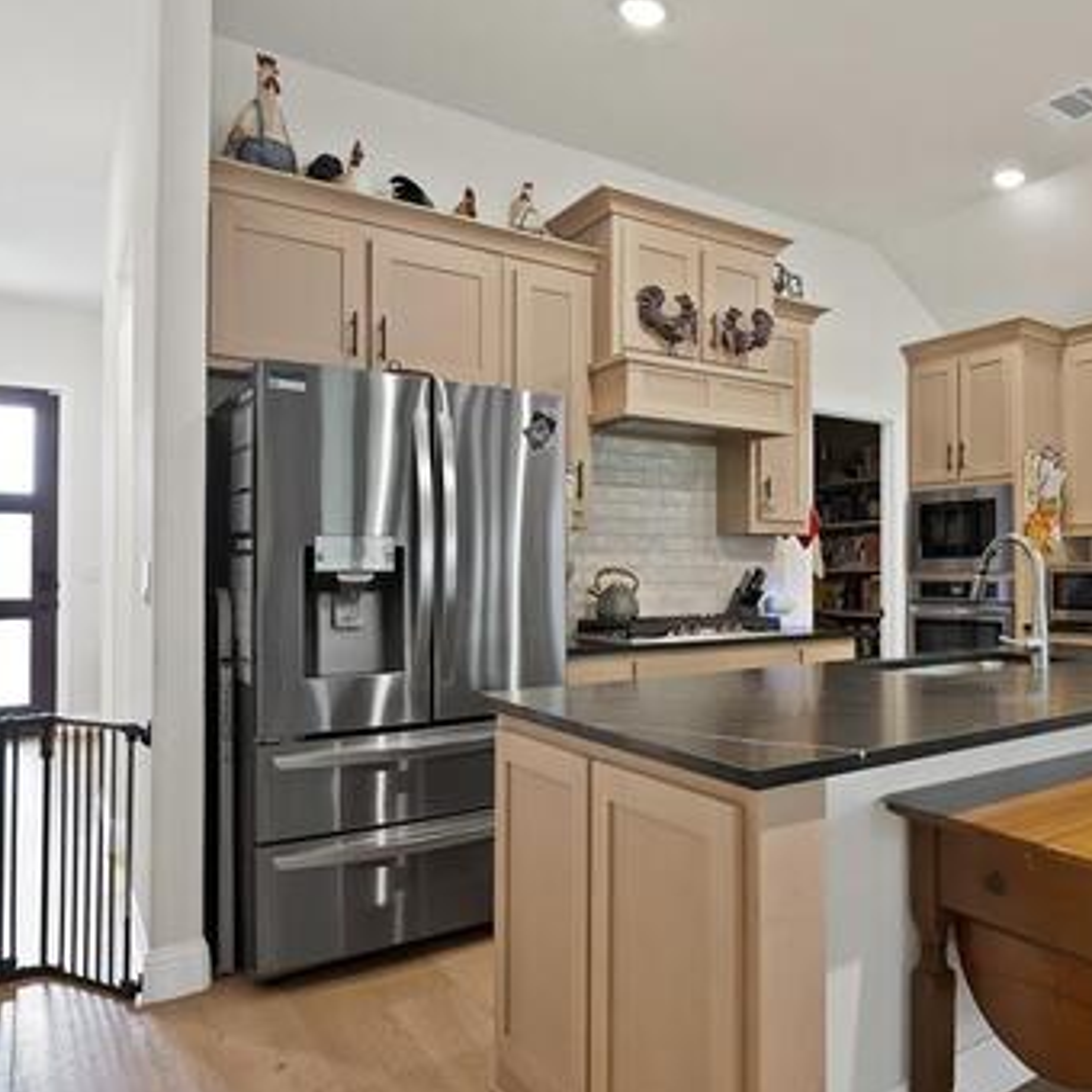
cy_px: 556
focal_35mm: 24
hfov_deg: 60.0
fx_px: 857
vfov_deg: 65.0
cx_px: 870
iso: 640
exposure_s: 1.6
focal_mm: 15
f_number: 9
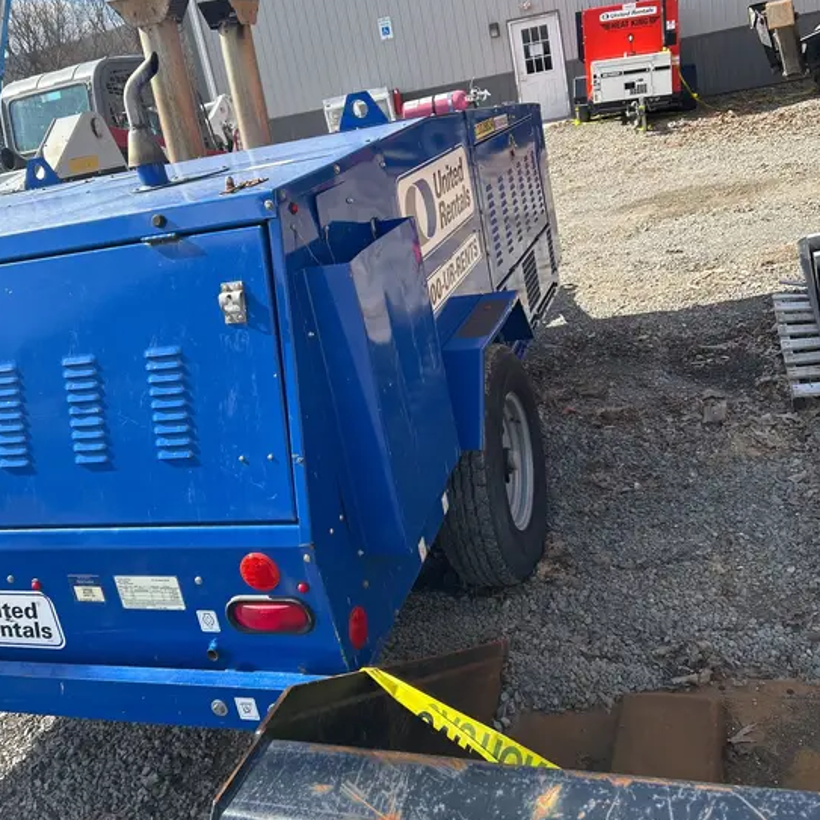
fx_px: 831
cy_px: 321
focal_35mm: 31
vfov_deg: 52.1
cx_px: 411
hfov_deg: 52.5
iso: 50
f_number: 1.5
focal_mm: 5.7
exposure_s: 1/1238
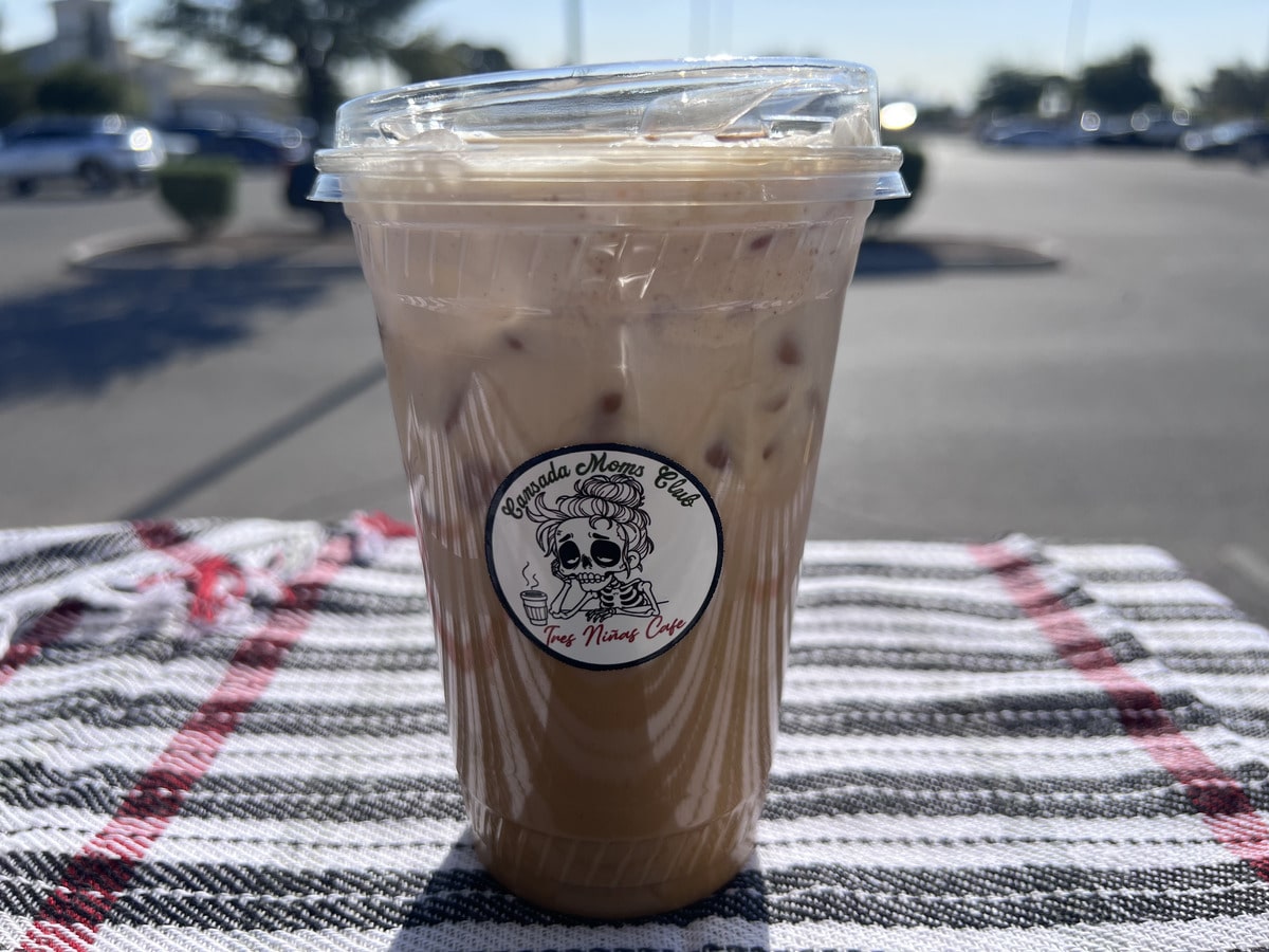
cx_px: 634
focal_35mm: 26
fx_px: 953
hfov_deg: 67.3
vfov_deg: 53.1
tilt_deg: -20.3
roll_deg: +0.2
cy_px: 476
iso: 50
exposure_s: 1/6211
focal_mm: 5.7
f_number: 1.5
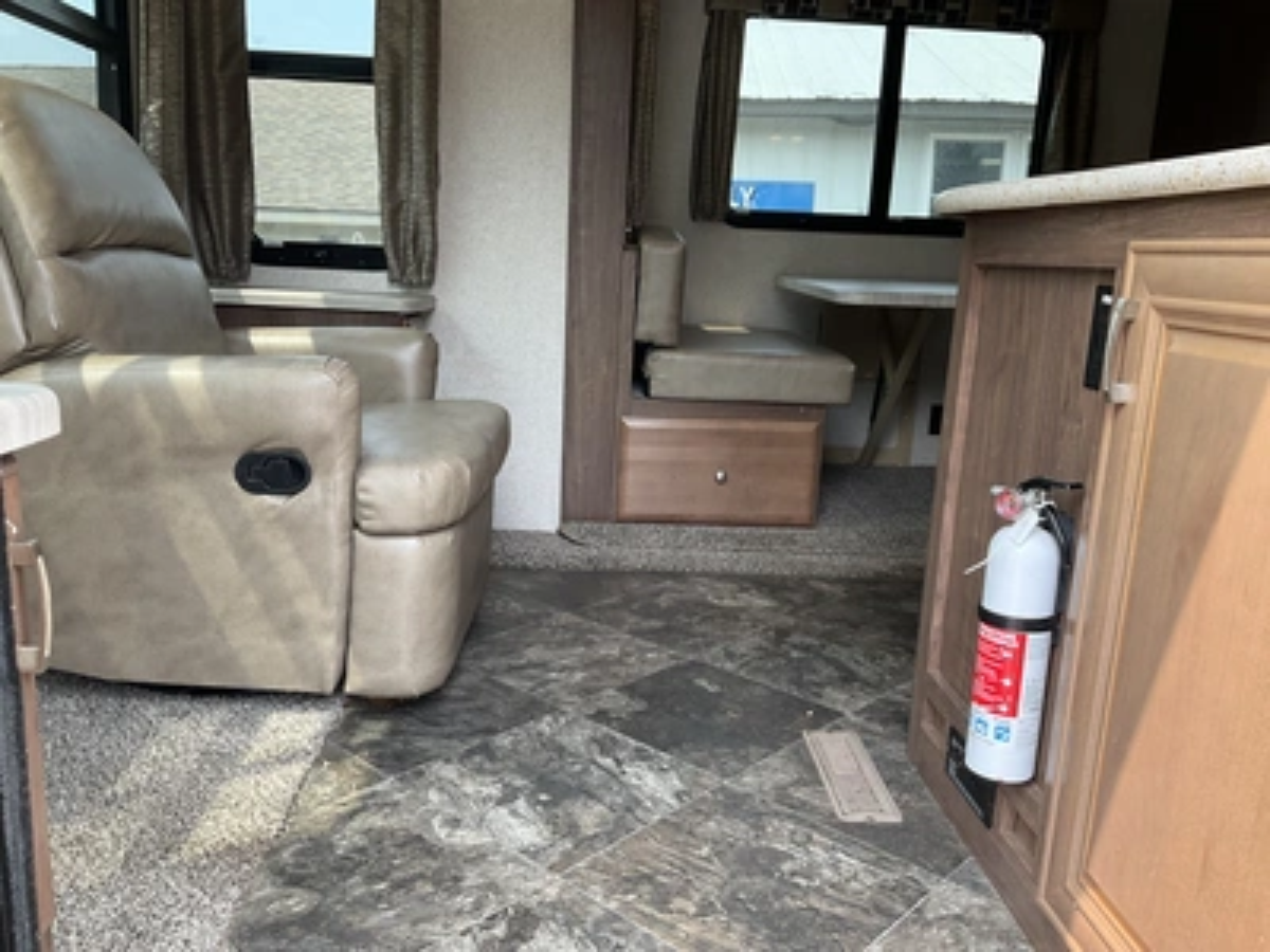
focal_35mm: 29
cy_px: 476
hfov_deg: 61.7
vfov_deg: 48.2
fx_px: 1064
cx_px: 635
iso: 32
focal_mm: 3
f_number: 1.8
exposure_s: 1/168
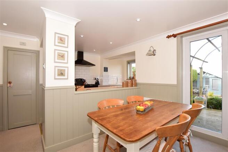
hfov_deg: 100.4
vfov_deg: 77.3
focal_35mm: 15
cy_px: 76
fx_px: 95
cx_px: 114
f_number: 5.6
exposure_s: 1/100
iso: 400
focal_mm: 10
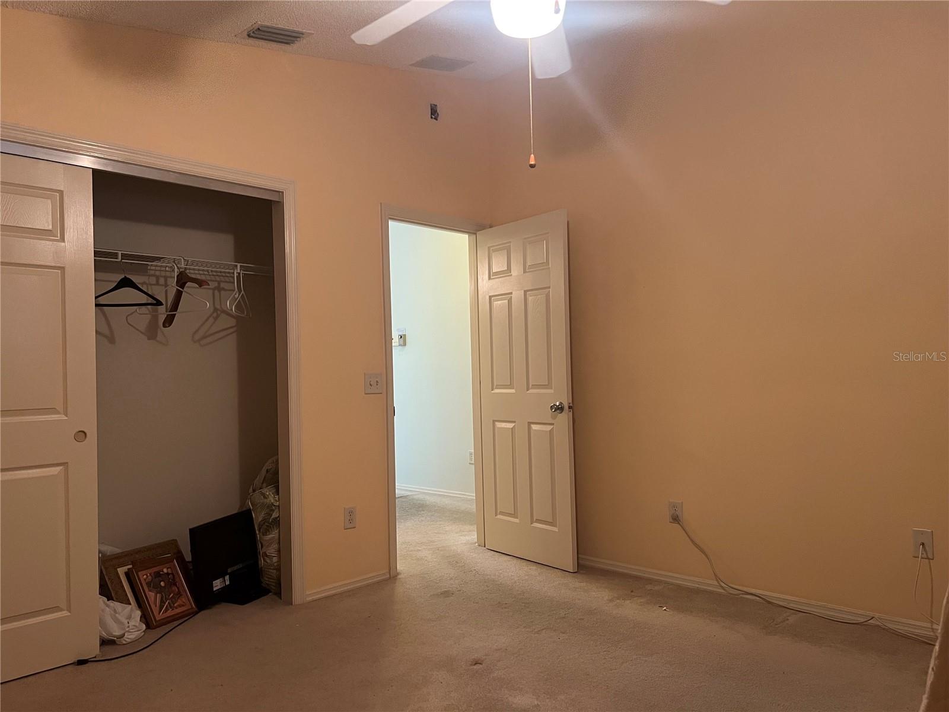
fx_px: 713
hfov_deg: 67.3
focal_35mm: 26
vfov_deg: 53.1
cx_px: 474
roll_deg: +1.7
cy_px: 356
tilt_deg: -0.3
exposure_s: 1/60
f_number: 1.5
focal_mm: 5.7
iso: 400
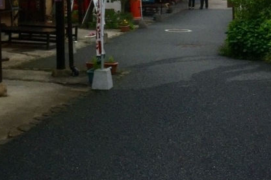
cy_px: -54
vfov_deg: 17.3
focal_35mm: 74
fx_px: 557
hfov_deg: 27.2
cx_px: 91
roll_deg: +1.5
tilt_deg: +2.0
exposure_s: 1/120
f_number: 2.2
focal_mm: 4.15
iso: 50
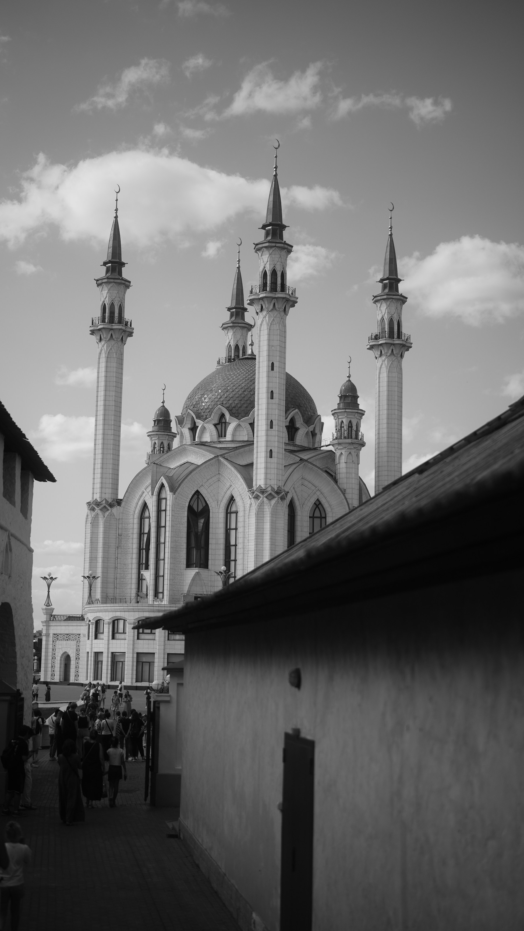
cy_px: 461
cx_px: 239
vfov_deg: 39.2
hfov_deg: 22.6
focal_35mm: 53
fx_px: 1309
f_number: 1.4
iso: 100
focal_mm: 50
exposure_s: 1/3200
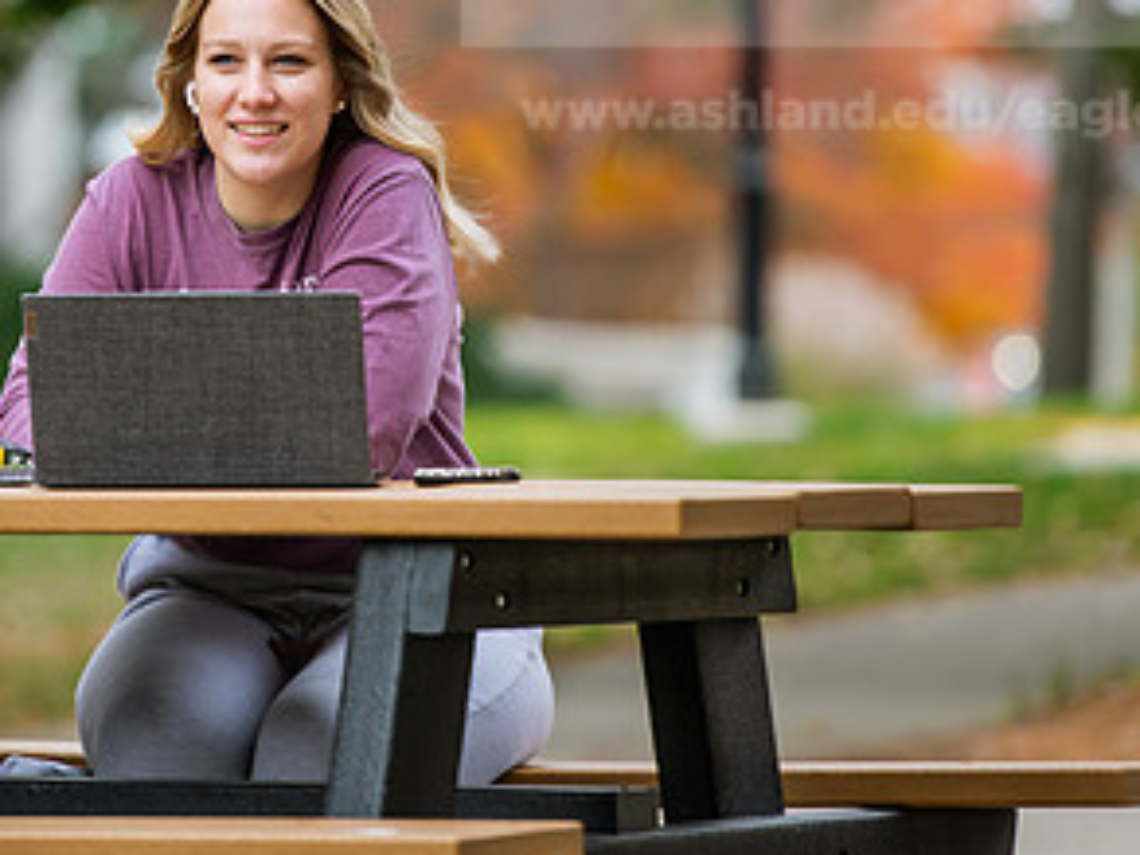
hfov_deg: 5.5
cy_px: 193
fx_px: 11955
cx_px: 344
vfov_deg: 4.1
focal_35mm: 363
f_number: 3.2
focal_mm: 190
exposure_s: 1/320
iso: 160
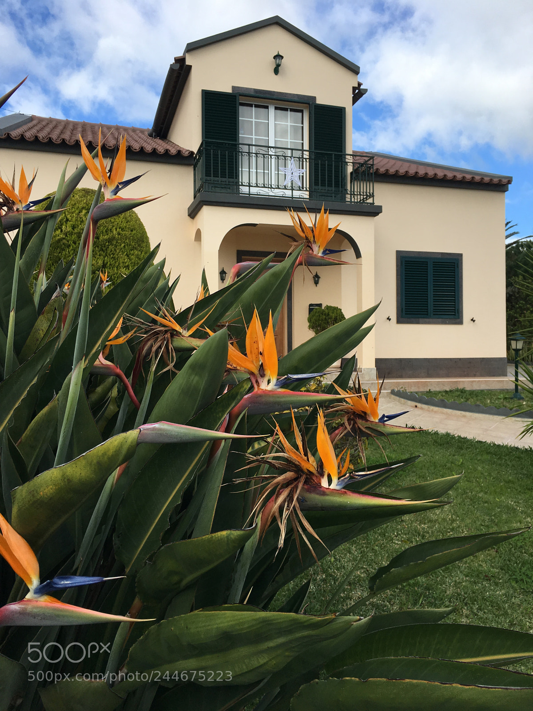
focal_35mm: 29
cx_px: 266
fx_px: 595
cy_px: 356
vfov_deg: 61.7
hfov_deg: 48.2
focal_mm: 4.15
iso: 25
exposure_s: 1/927
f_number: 2.2
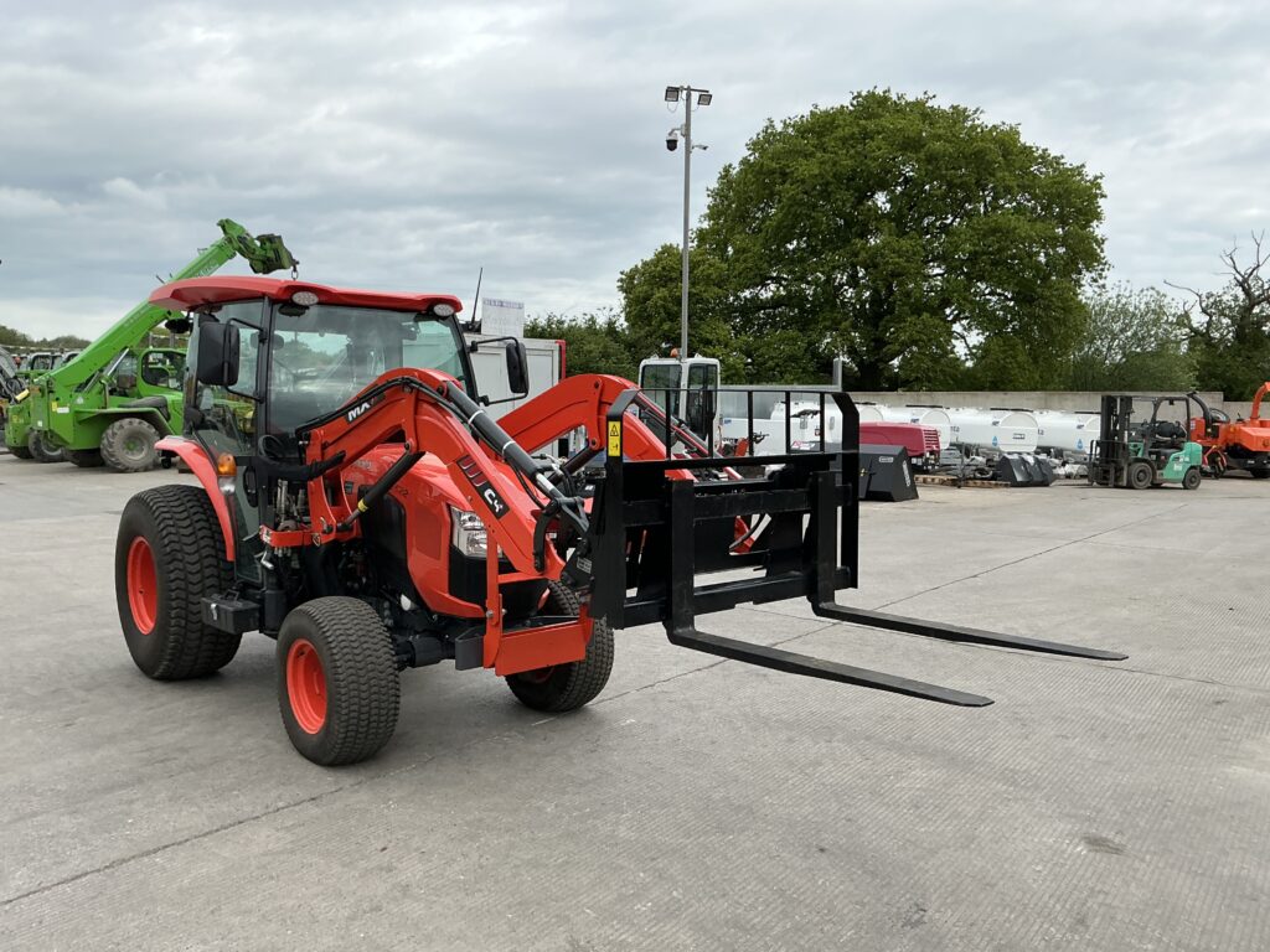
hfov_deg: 63.4
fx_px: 1027
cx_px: 635
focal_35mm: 28
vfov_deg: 49.7
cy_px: 476
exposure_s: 1/580
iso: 25
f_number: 1.8
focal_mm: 3
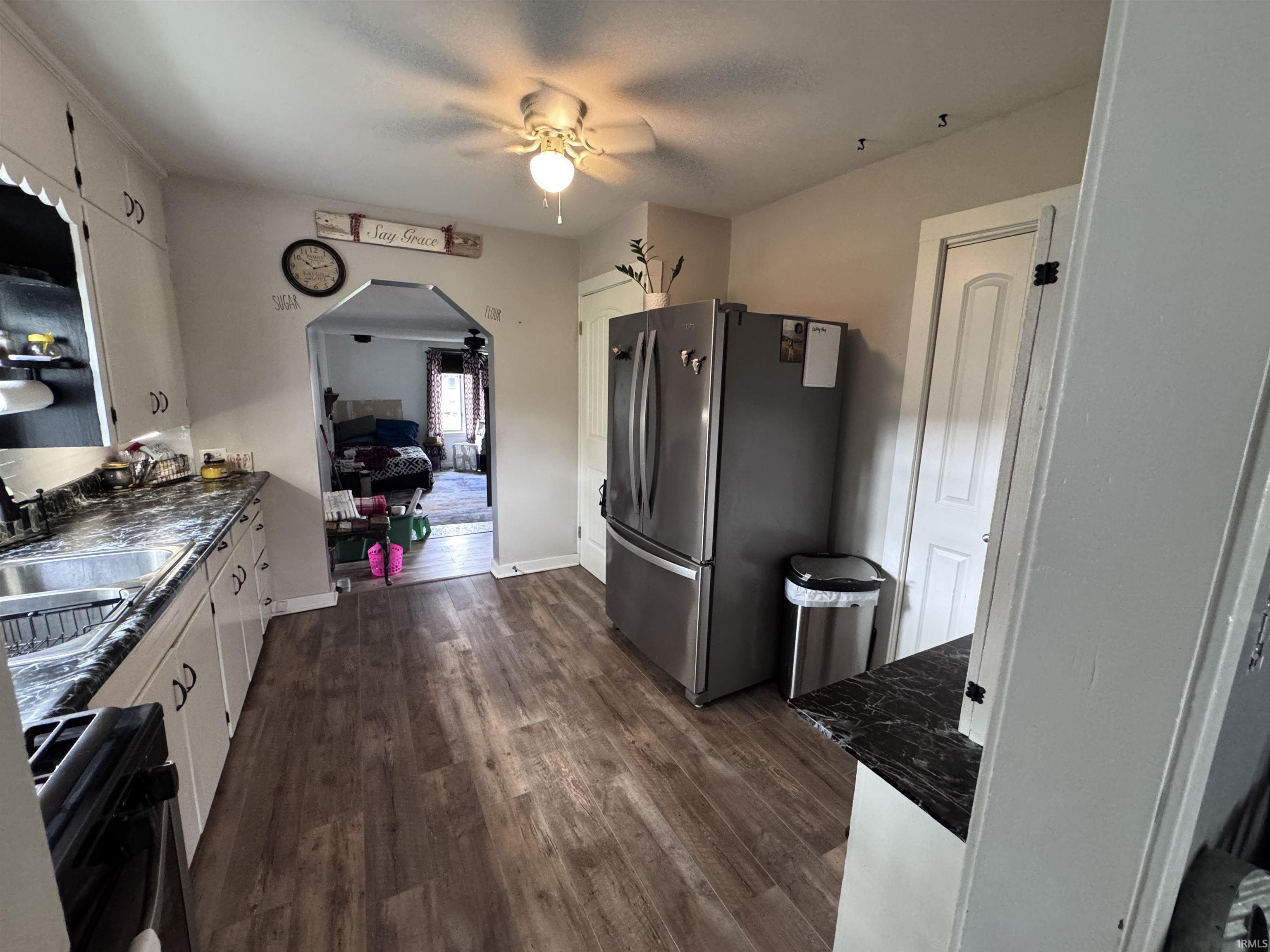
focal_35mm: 14
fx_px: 514
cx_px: 635
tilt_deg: -11.2
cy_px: 476
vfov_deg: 85.7
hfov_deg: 102.1
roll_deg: -1.7
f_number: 2.2
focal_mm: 2.22
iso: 500
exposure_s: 1/60
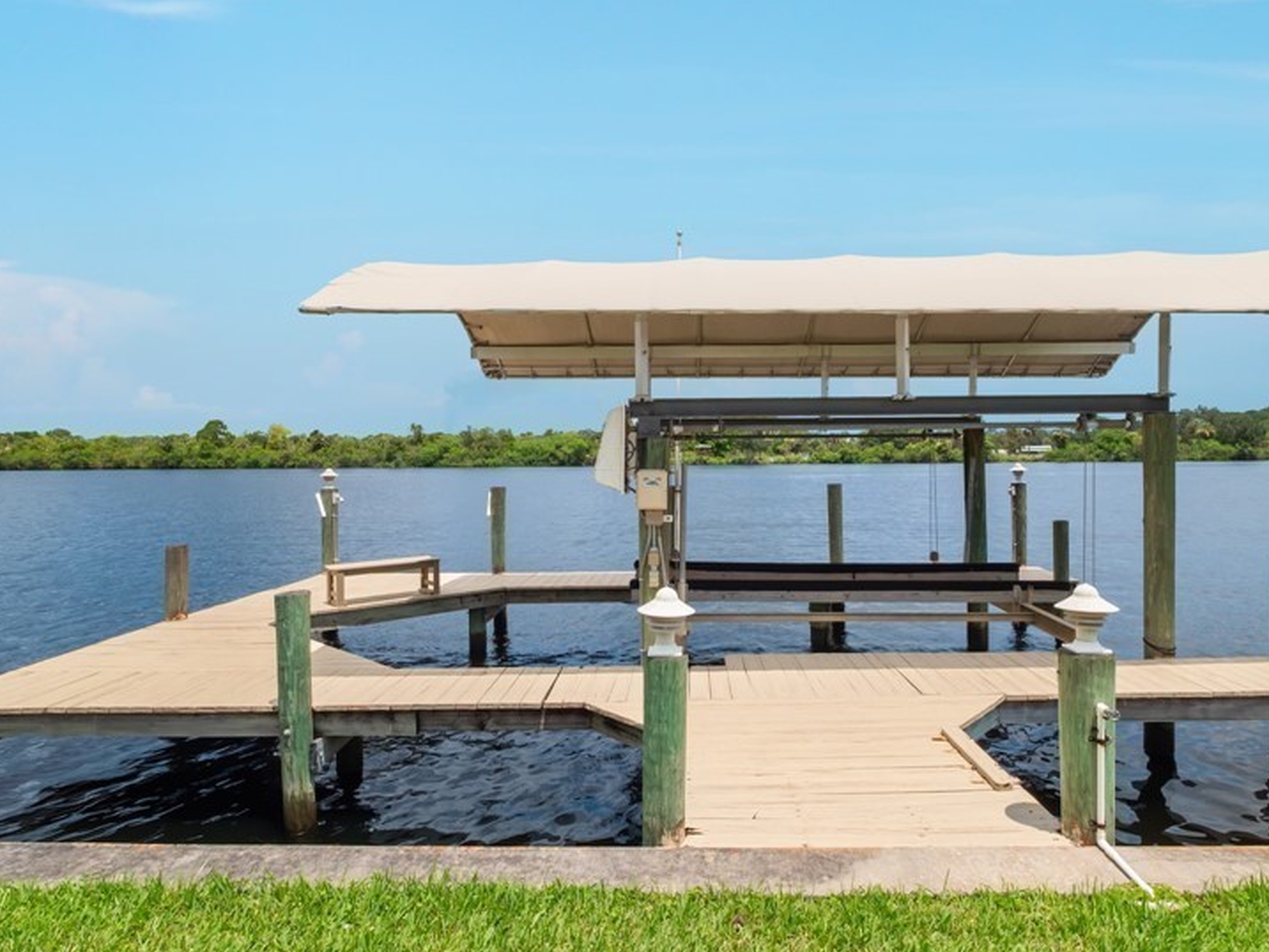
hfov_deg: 81.4
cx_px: 710
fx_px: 733
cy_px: 465
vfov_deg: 66.0
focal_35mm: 20
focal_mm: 7
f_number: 7.1
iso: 200
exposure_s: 1/640
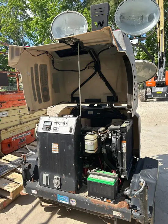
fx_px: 168
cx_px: 84
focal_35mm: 26
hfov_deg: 53.1
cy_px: 112
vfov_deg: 67.3
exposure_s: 1/1808
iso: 50
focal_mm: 5.7
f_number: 1.5
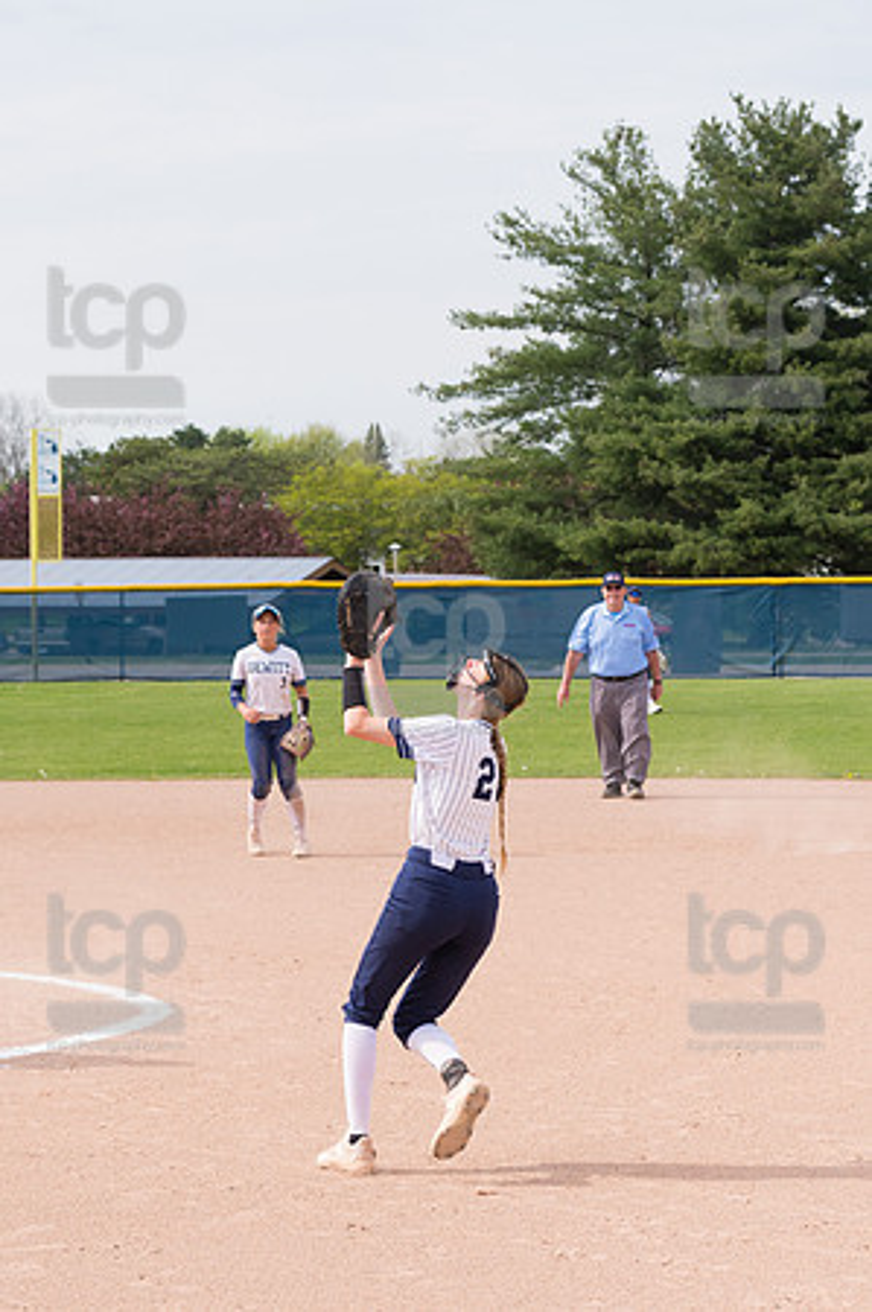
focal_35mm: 105
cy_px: 656
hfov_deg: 13.0
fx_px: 3824
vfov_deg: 19.5
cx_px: 436
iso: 400
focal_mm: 70
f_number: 5.6
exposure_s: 1/1600
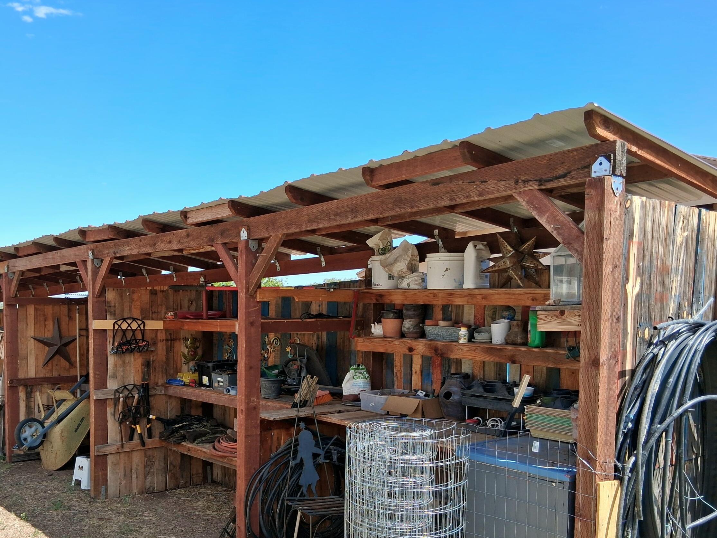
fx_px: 725
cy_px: 359
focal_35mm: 35
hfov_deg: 52.0
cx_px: 261
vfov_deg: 40.2
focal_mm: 3.98
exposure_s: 1/435
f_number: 1.8
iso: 25
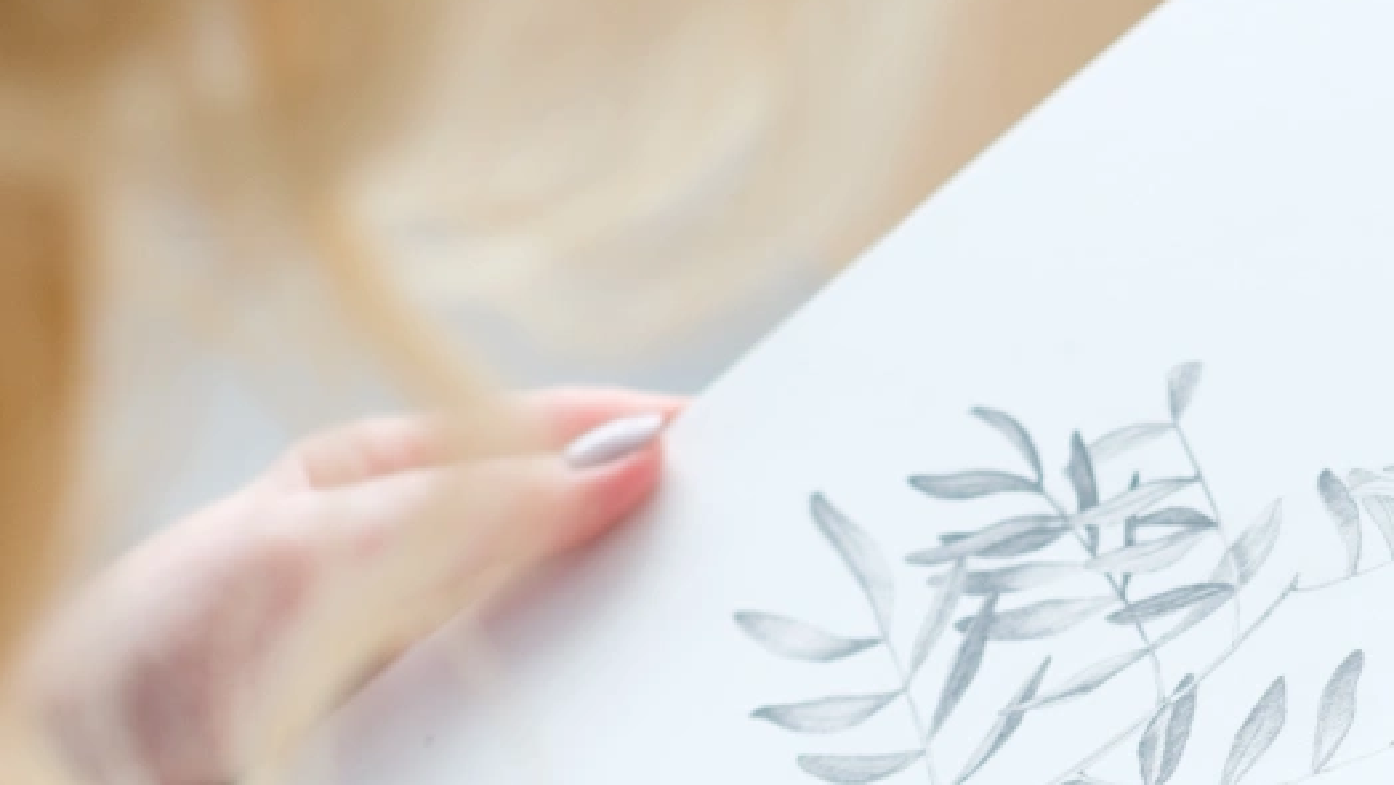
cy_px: 563
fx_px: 7949
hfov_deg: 10.0
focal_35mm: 215
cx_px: 915
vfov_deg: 5.6
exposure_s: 1/320
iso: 200
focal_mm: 56
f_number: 2
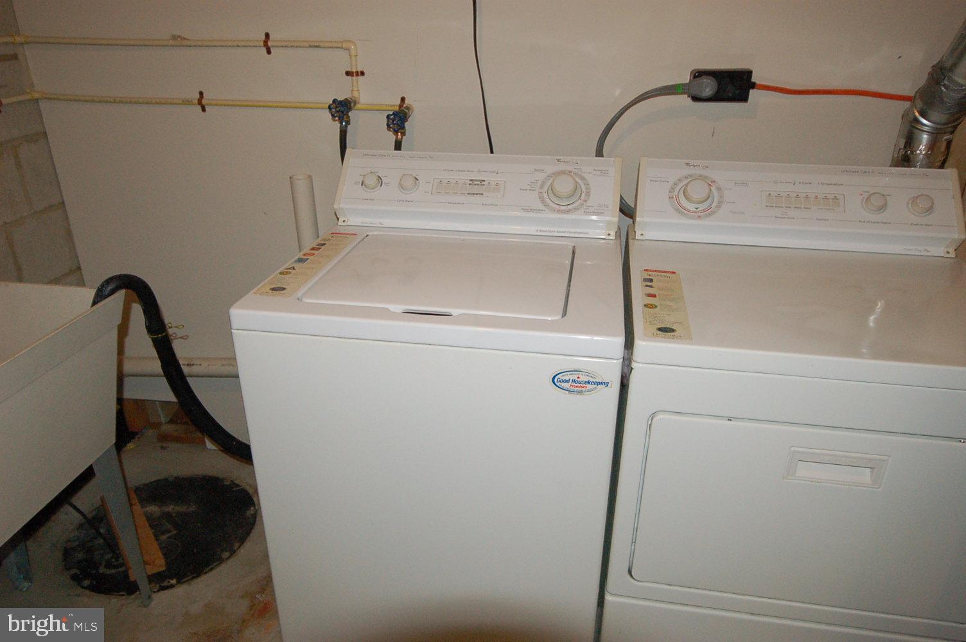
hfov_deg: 70.5
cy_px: 321
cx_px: 483
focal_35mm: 26
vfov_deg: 50.3
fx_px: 684
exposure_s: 1/60
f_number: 7.1
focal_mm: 17
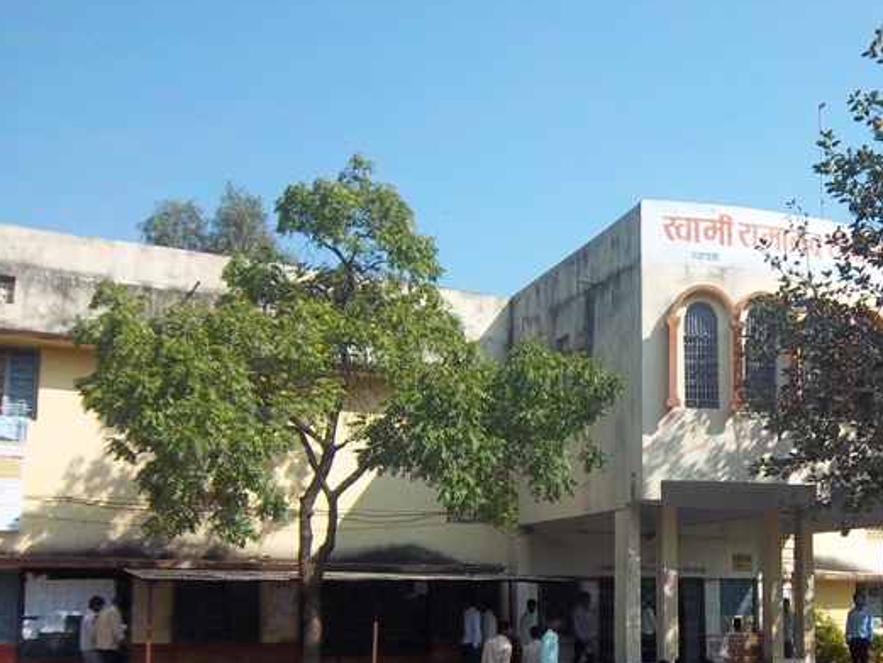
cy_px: 473
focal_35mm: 43
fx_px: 1097
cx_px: 669
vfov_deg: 33.1
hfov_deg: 42.4
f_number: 7.86
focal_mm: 5.05
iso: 64
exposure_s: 1/125
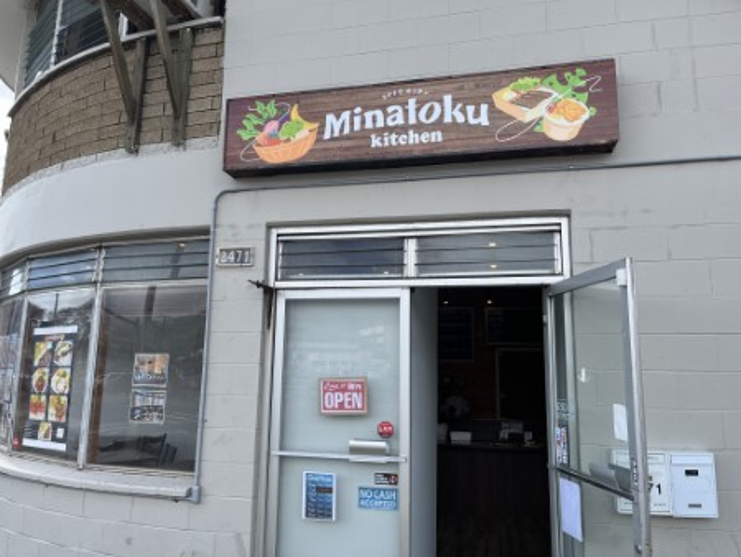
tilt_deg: +10.4
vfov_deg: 53.1
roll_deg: -2.3
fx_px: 557
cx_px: 370
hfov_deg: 67.3
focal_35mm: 26
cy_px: 278
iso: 50
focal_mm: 5.1
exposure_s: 1/1890
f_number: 1.6
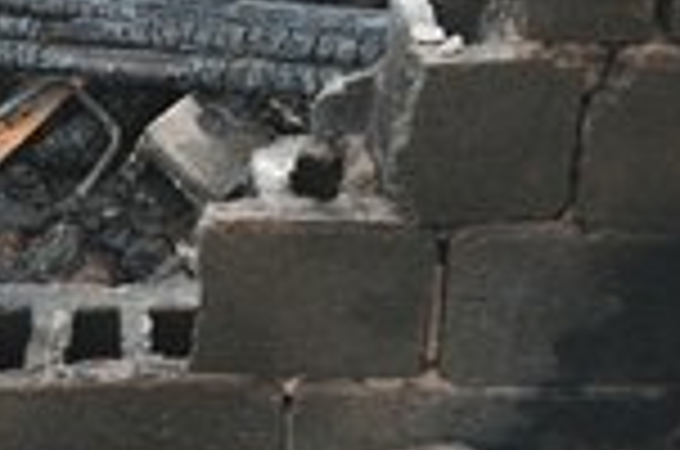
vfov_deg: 14.6
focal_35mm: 93
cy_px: 115
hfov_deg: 21.4
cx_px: 54
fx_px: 1753
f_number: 5.6
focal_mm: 35
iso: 100
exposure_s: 1/200
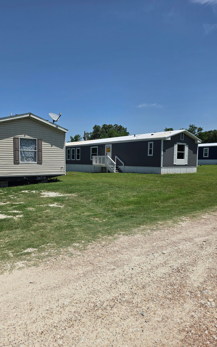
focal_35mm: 25
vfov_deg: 72.5
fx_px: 237
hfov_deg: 49.1
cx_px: 93
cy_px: 178
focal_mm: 6.3
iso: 50
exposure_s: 1/7944
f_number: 1.7
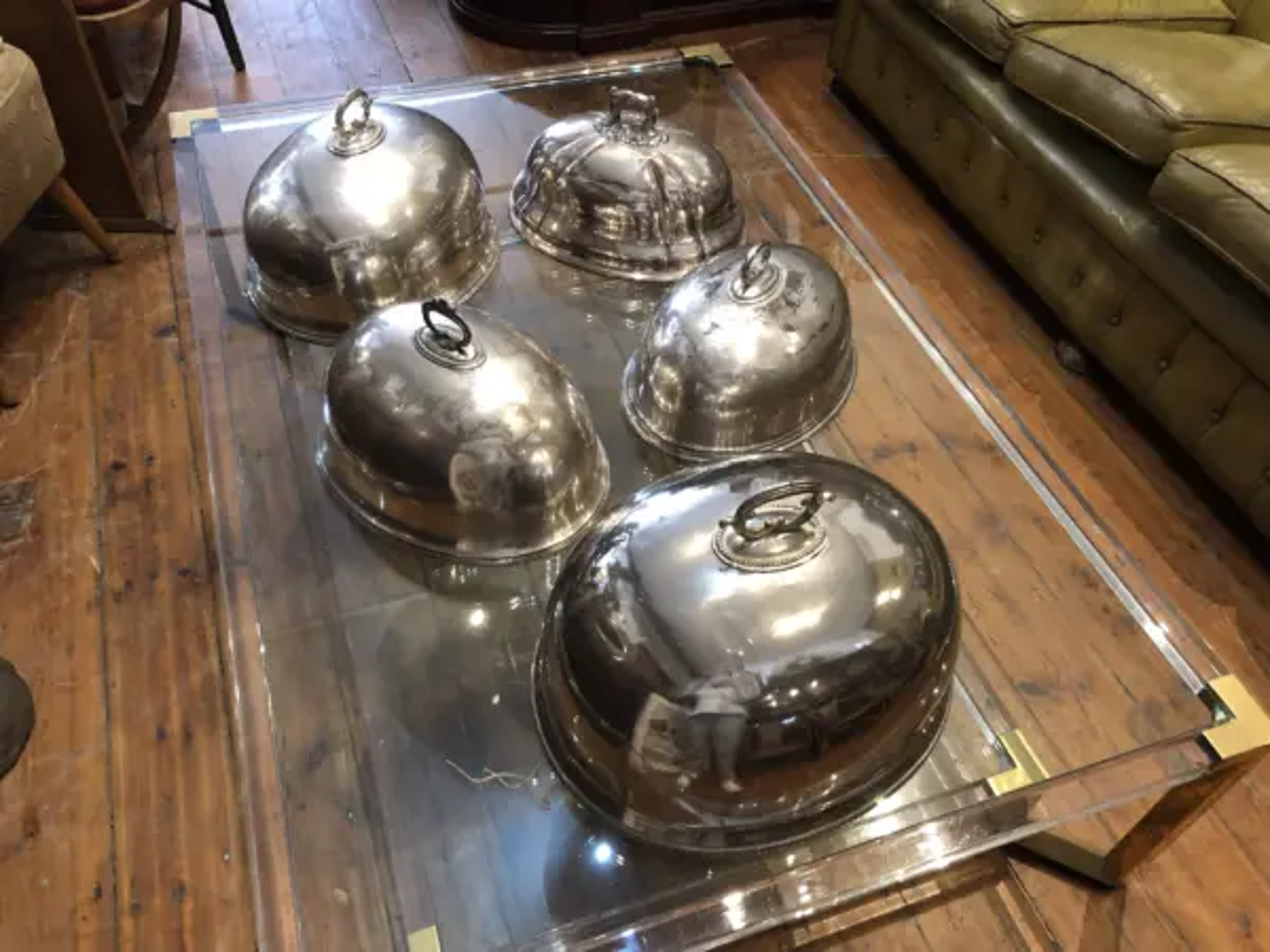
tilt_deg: -48.0
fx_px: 1027
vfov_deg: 49.7
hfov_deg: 63.4
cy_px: 476
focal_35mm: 28
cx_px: 635
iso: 100
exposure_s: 1/7
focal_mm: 3.99
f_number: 1.8
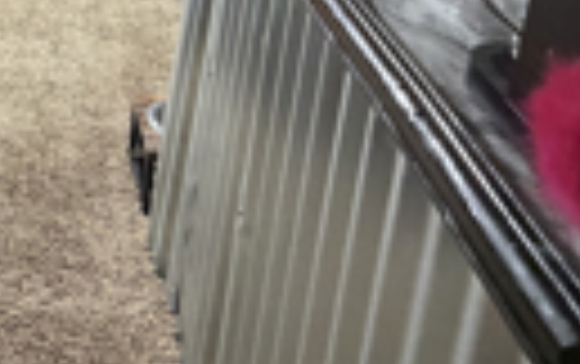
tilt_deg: -9.3
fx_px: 728
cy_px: -243
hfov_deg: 33.7
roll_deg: -1.5
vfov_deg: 21.4
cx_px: -144
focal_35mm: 46
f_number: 2.2
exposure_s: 1/60
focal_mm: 2.22
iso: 400
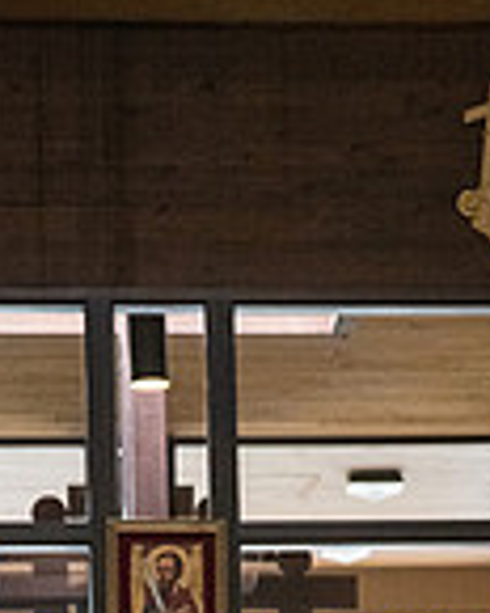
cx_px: 376
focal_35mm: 169
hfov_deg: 9.1
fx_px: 3064
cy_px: 879
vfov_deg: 11.0
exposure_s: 1/320
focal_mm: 58
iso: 2500
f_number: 4
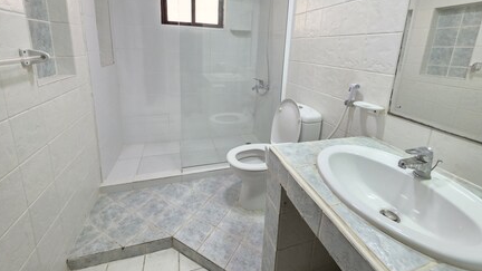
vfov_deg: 69.0
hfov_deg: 103.0
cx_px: 247
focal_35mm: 15
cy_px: 96
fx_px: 192
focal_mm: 2.2
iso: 250
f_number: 1.9
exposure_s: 1/100
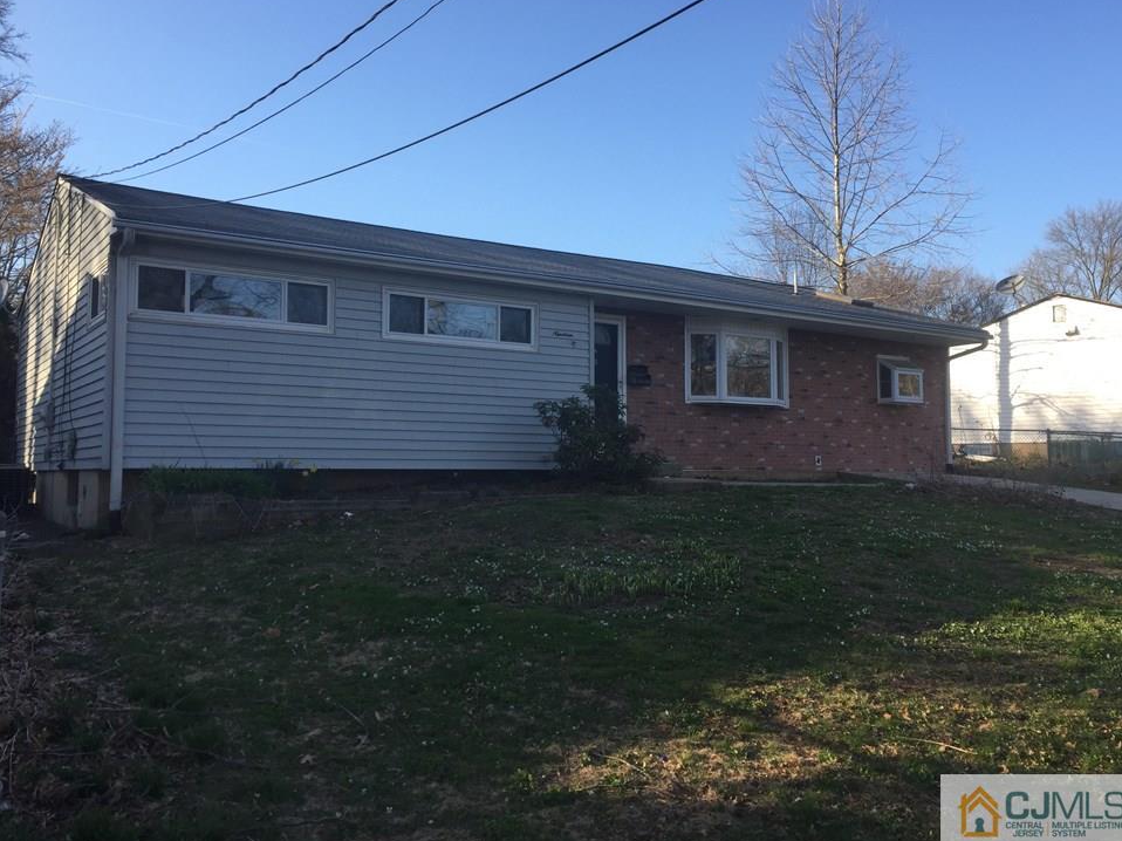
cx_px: 580
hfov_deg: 58.4
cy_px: 398
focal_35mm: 31
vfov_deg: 45.4
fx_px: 1005
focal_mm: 4.15
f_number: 2.2
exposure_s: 1/557
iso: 32
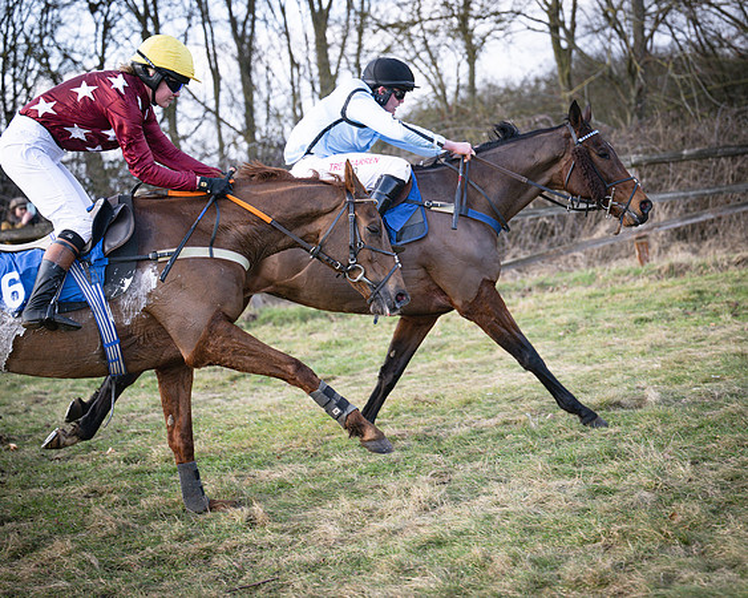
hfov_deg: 24.2
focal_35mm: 79
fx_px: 1745
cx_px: 359
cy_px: 299
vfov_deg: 19.4
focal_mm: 70
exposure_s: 1/1600
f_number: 2.8
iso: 400
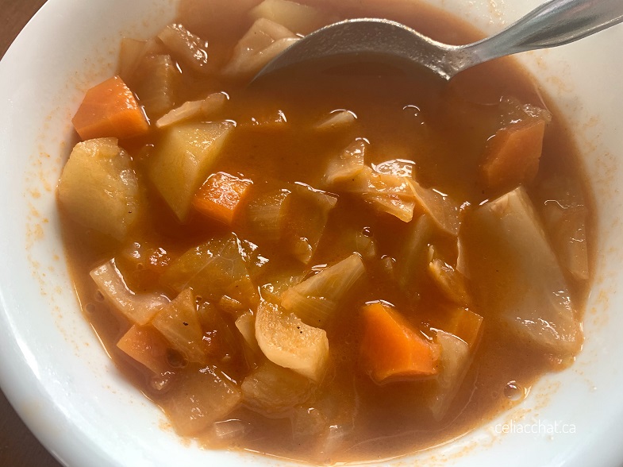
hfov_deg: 67.3
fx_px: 468
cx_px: 312
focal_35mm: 26
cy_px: 234
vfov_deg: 53.0
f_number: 1.8
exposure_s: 1/98
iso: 100
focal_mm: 4.25
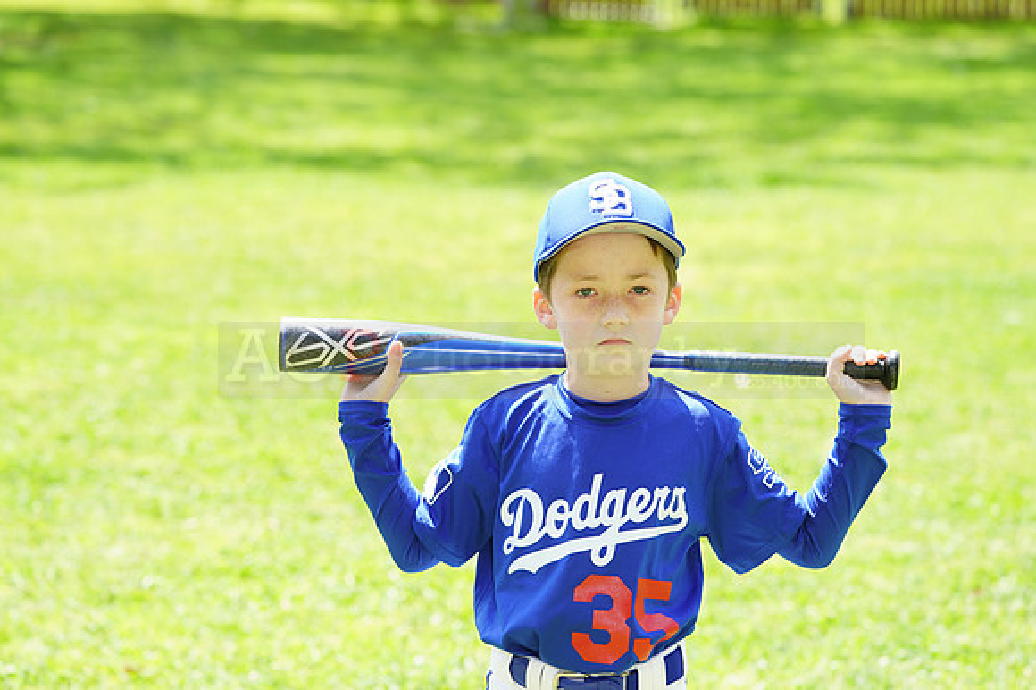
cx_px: 518
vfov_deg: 8.4
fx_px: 4717
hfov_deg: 12.5
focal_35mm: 164
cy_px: 345
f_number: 6.3
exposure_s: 1/200
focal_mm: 164
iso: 200
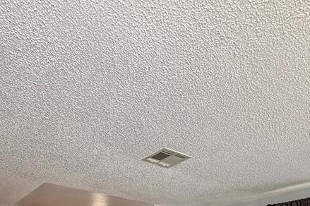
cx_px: 153
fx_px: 293
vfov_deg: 30.5
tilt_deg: +1.5
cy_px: 268
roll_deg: -0.5
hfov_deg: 55.8
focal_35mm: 34
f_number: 2.2
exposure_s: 1/120
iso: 320
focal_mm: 2.22
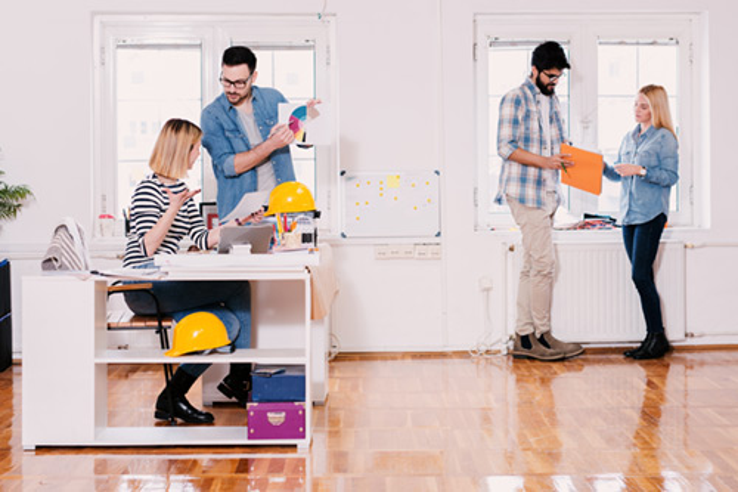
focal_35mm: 50
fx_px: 1025
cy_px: 246
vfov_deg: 27.0
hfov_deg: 39.6
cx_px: 369
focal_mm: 50
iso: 500
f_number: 2.5
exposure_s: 1/125
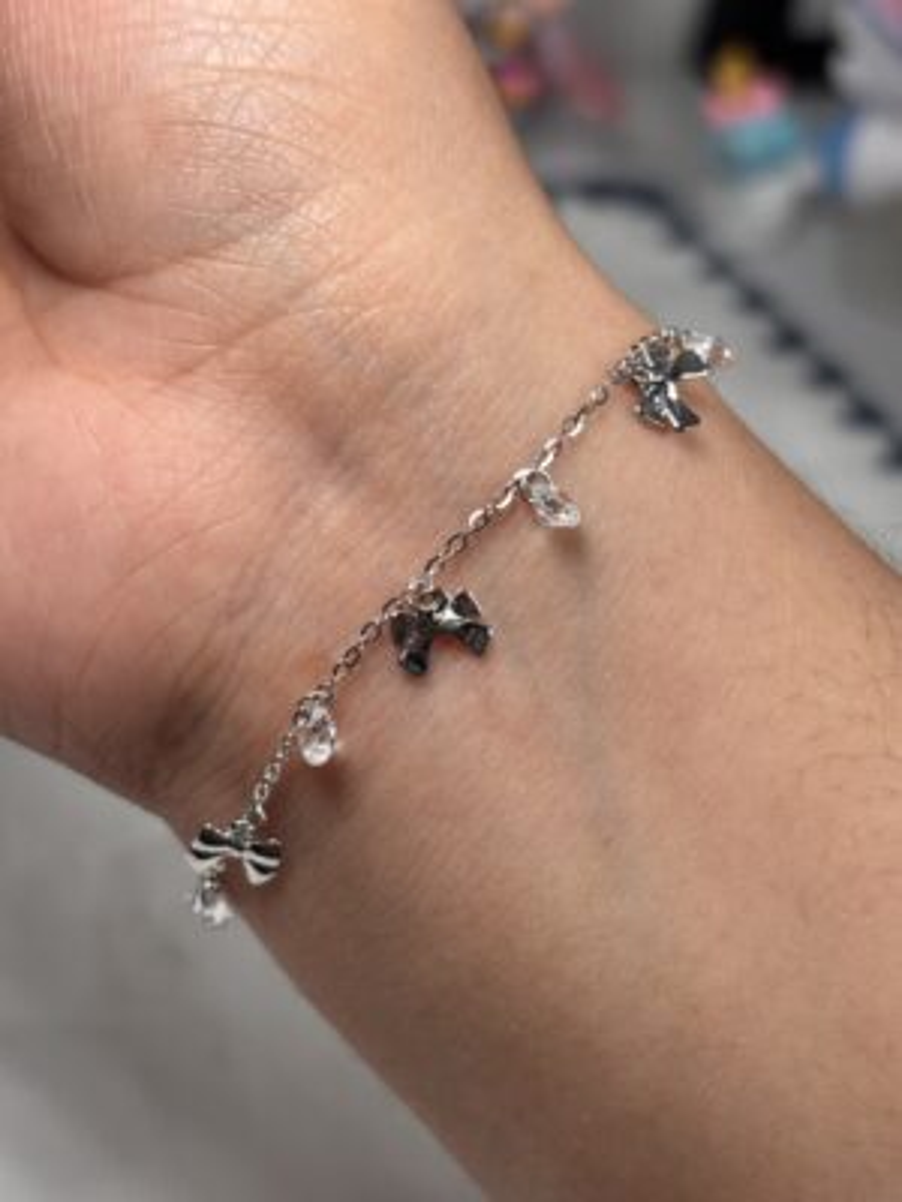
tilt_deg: -39.0
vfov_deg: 36.8
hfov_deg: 28.0
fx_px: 1807
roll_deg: -13.7
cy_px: 601
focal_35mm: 52
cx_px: 451
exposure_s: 1/232
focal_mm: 5.96
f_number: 1.6
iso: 32
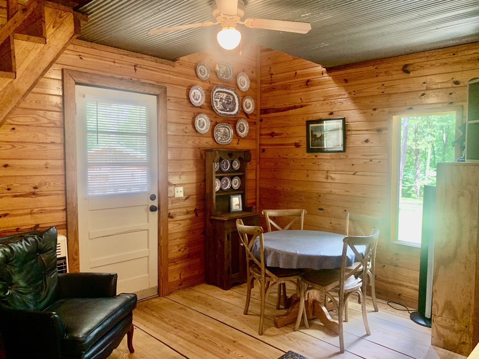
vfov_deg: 53.1
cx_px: 240
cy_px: 180
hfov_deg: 67.3
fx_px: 360
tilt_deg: -4.1
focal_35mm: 26
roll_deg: -0.3
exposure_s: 1/60
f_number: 1.8
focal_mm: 4.25
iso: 64
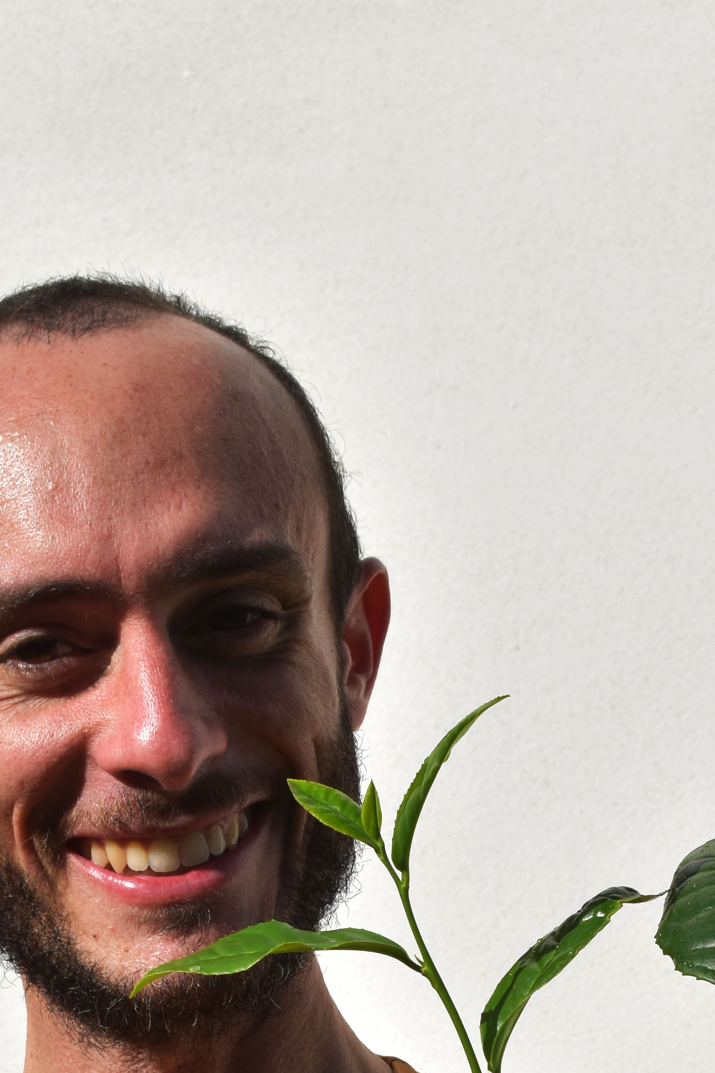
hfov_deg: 11.5
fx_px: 3554
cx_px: 385
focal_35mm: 119
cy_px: 1318
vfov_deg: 16.4
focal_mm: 31
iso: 200
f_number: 11
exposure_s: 1/500
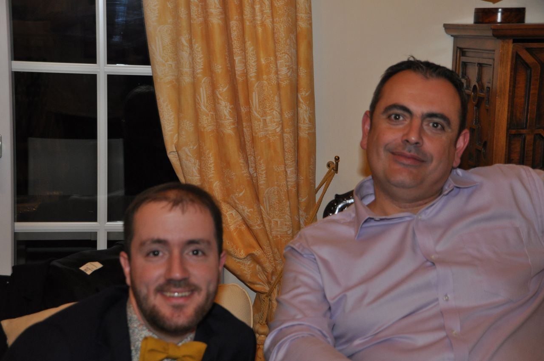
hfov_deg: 22.6
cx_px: 272
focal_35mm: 90
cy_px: 180
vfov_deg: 15.1
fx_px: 1358
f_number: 5
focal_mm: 60
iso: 800
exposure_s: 1/60
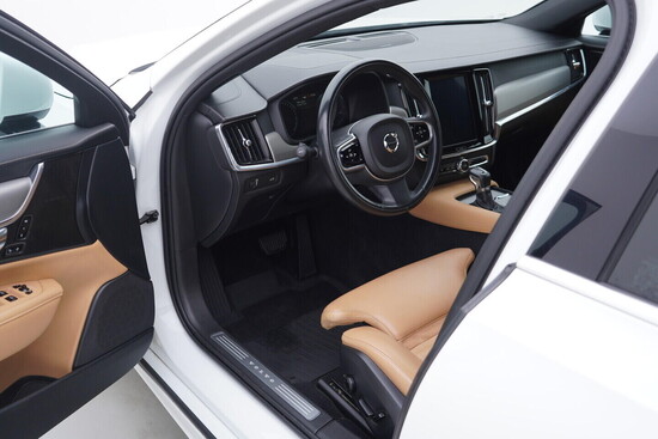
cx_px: 329
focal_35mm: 36
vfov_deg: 36.9
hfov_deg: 53.1
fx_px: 658
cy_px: 220
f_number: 3.2
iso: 125
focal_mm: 24
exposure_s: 1/50
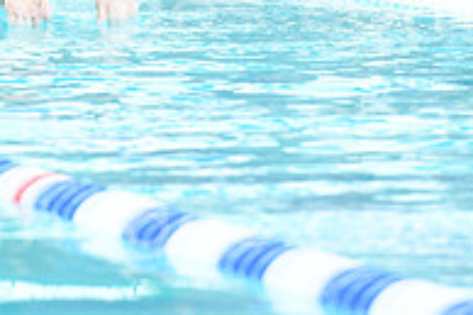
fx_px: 11802
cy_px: -38
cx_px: -73
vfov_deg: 1.5
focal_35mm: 899
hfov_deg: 2.3
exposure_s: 1/1000
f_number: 4
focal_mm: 200
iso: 400
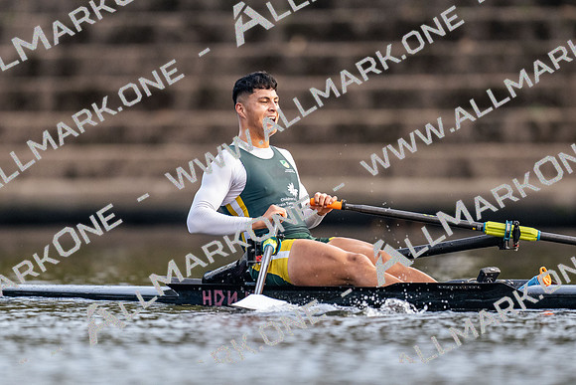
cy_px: 192
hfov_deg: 2.3
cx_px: 288
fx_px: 14410
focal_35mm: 900
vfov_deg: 1.5
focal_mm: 600
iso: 1800
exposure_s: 1/2500
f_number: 4
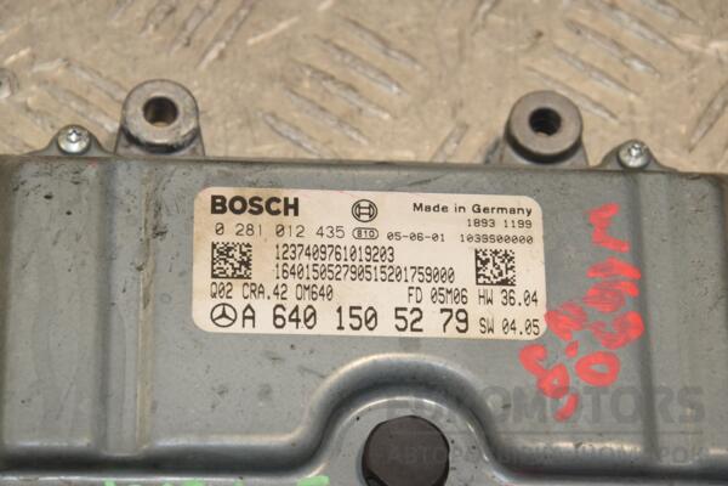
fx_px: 3185
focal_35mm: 158
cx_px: 364
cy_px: 243
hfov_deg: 13.0
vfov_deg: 8.7
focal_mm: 105
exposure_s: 1/200
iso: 800
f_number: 10
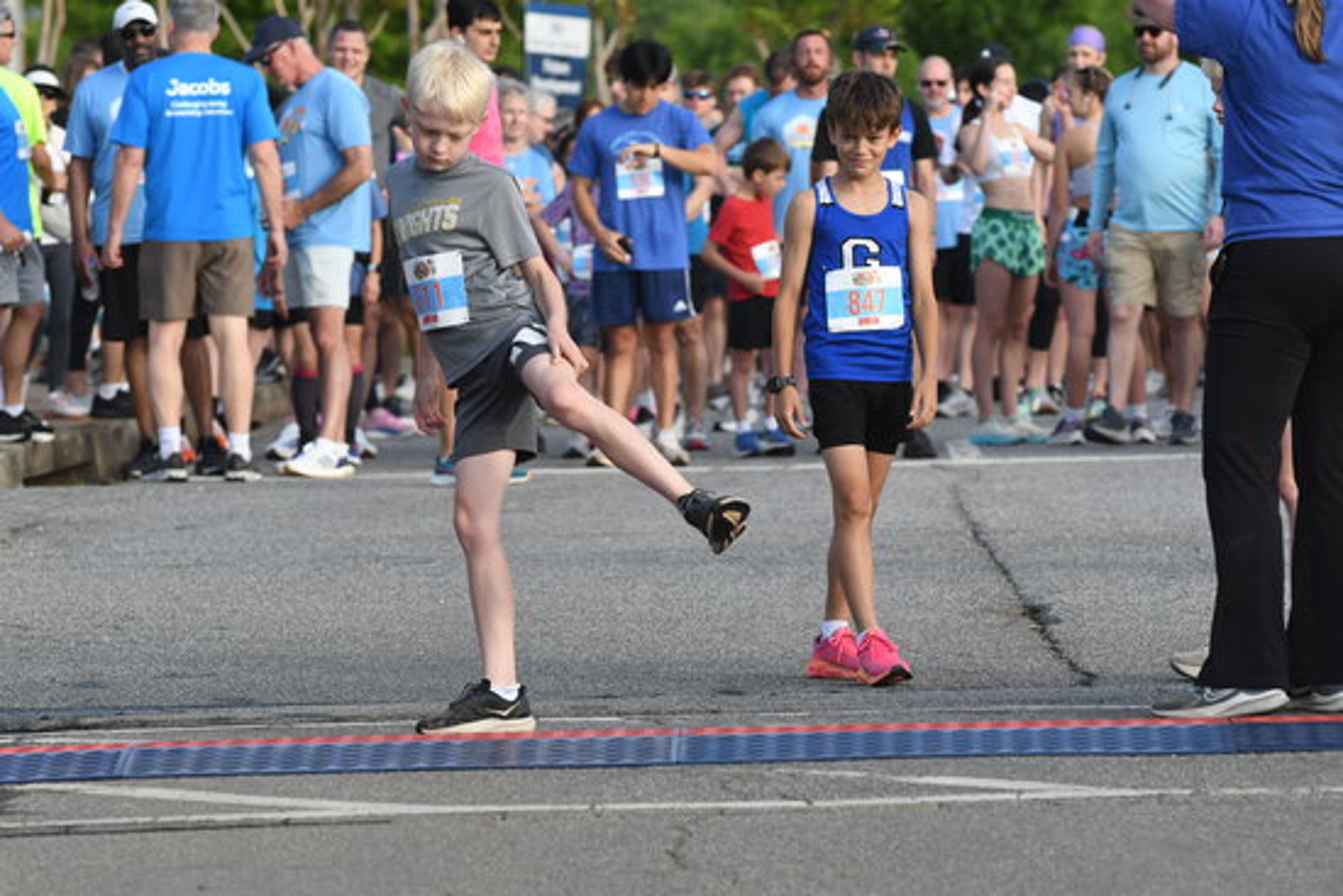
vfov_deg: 4.6
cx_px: 672
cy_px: 448
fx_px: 11194
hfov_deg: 6.9
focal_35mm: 300
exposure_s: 1/640
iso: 800
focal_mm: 200
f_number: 6.3
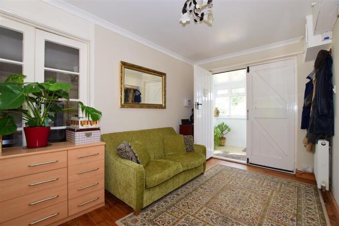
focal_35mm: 15
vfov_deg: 77.3
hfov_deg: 100.4
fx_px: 141
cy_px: 113
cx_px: 170
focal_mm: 10
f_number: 6.3
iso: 640
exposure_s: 1/100
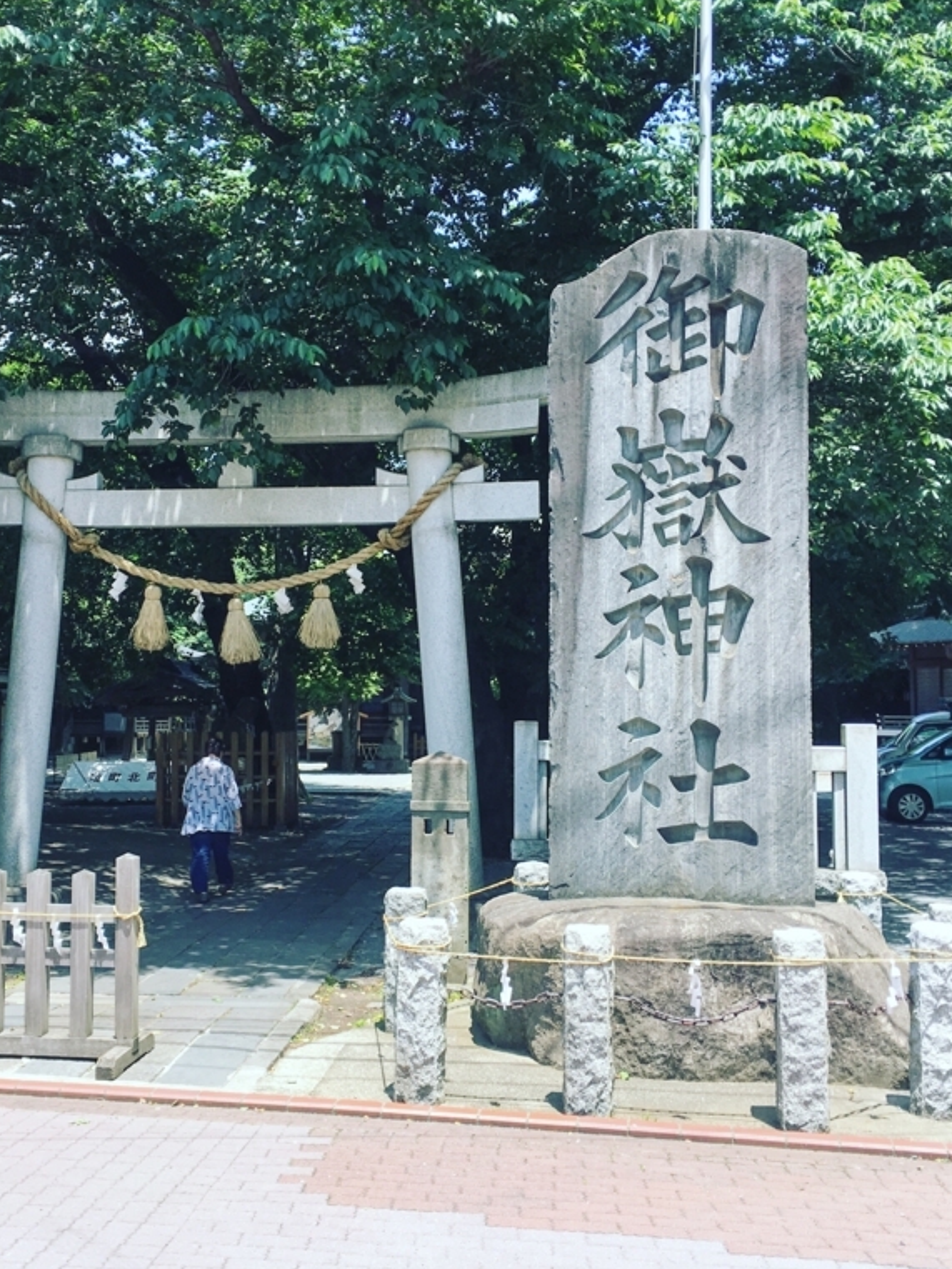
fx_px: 1430
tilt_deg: +2.3
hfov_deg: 36.7
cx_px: 373
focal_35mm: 39
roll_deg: +0.1
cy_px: 635
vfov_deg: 47.9
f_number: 2.2
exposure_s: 1/499
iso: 25
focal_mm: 4.15
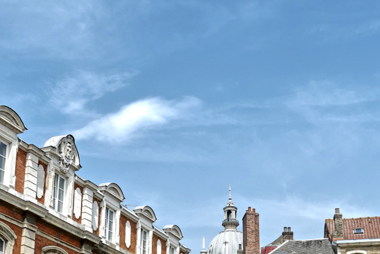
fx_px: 634
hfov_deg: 33.3
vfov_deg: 22.1
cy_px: 226
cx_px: 215
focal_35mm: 60
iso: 125
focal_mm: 11.9
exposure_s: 1/1600
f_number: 3.5
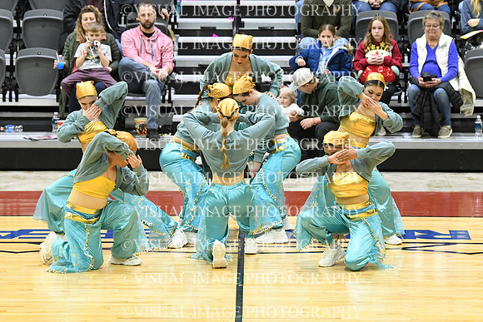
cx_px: 242
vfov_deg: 6.3
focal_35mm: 217
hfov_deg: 9.5
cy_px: 161
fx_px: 2912
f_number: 4
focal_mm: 145
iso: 5000
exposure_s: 1/250
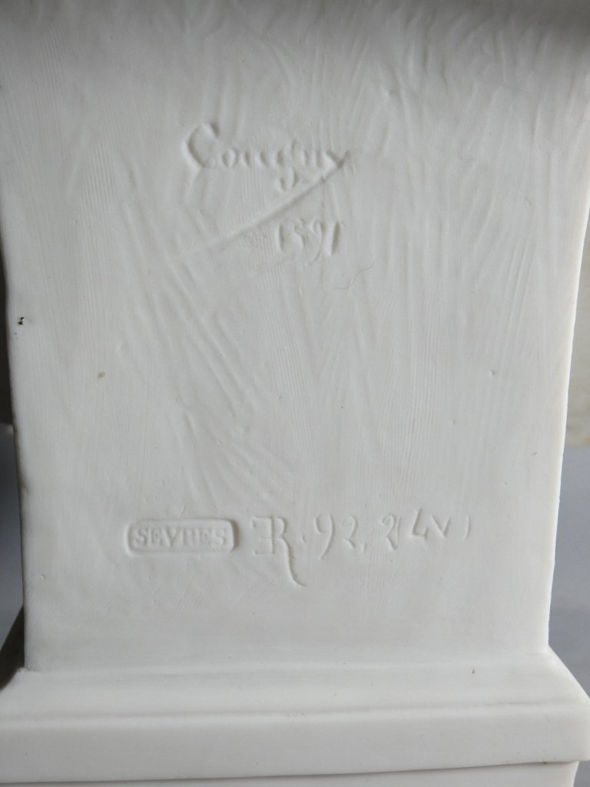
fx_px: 886
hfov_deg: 36.8
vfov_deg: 47.9
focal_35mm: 39
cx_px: 295
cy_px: 394
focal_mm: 7.1
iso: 200
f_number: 3.6
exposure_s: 1/80
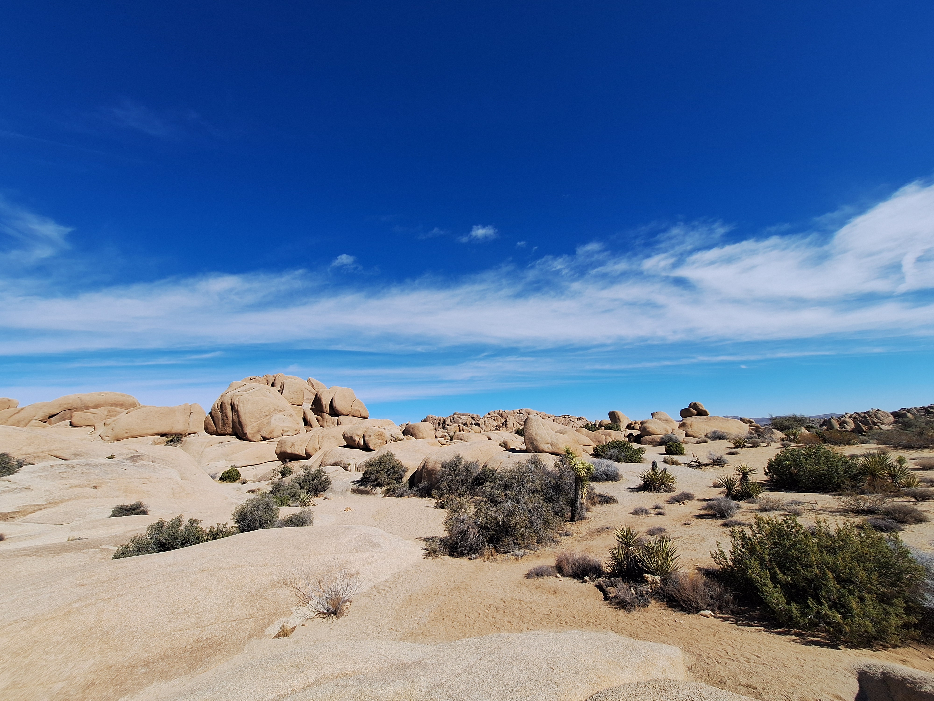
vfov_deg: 89.9
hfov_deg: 106.2
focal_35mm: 13
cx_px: 467
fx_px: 351
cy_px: 350
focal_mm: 1.74
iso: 40
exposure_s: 1/1838
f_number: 2.2
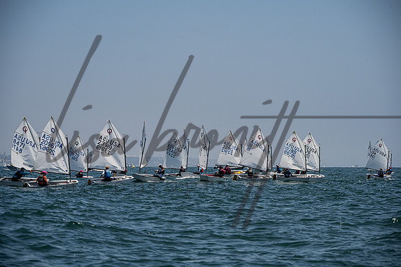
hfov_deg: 14.5
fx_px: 1578
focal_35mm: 142
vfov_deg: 9.7
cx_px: 200
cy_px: 134
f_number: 7.1
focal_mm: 140
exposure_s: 1/4000
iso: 500
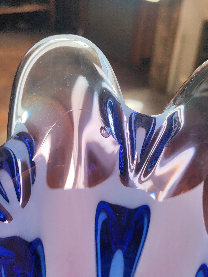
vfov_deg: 47.9
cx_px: 104
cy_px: 138
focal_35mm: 39
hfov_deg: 36.8
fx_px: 312
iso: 50
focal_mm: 5.53
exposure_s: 1/210
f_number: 1.8
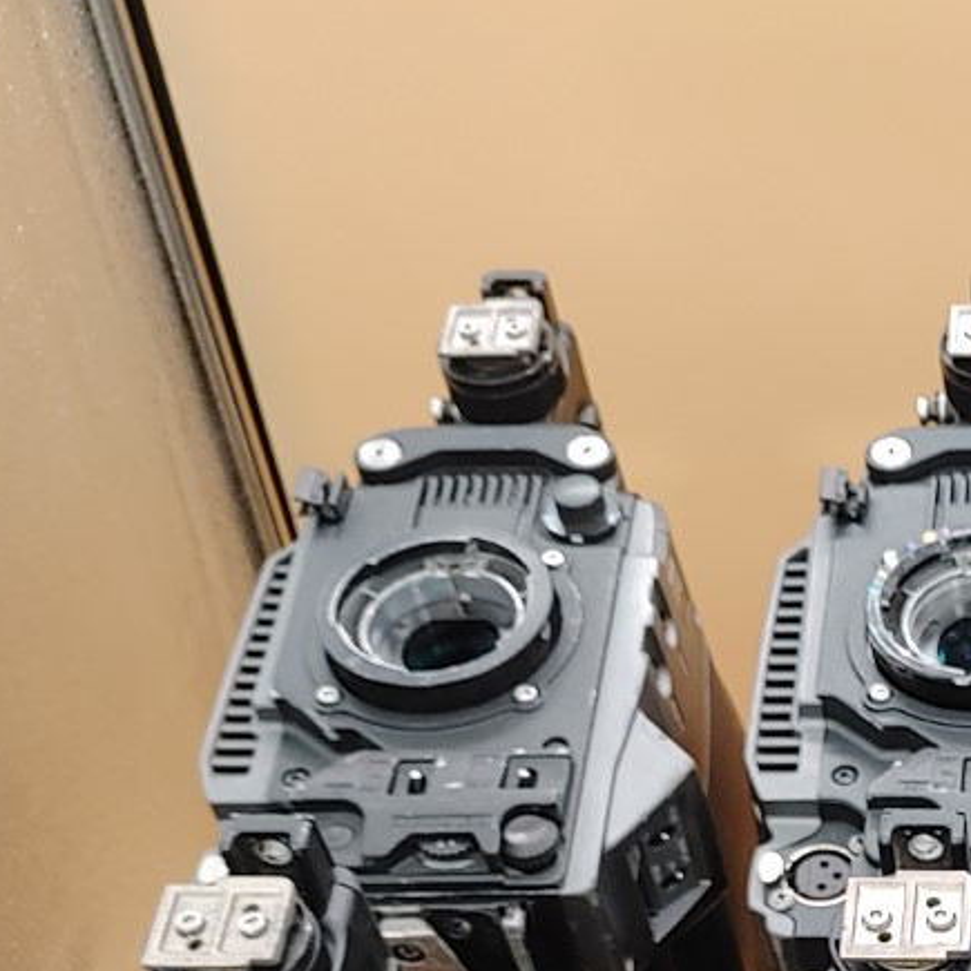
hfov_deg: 20.6
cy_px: 1199
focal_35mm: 76
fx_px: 2412
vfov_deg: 21.0
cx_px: 1295
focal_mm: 4.36
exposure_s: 1/51
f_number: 1.8
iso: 150
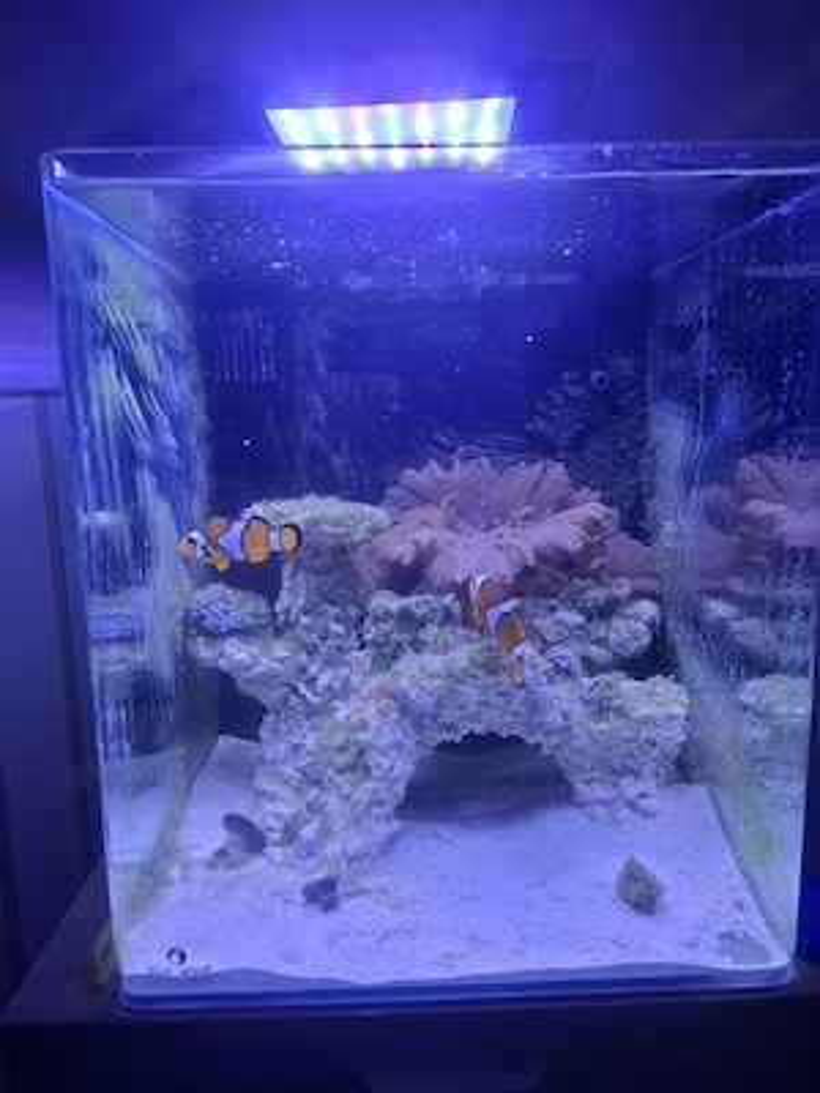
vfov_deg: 73.9
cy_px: 546
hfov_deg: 58.9
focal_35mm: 23
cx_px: 410
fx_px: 726
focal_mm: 5.54
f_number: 1.8
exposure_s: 1/100
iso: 125
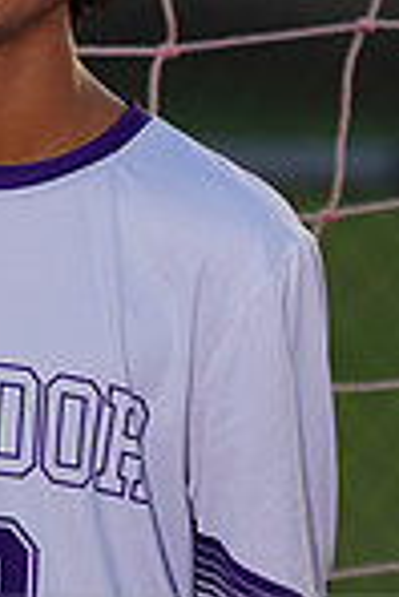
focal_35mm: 1464
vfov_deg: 1.4
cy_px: 649
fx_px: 24280
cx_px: -18
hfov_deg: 0.9
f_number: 5.6
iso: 200
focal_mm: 373
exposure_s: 1/250
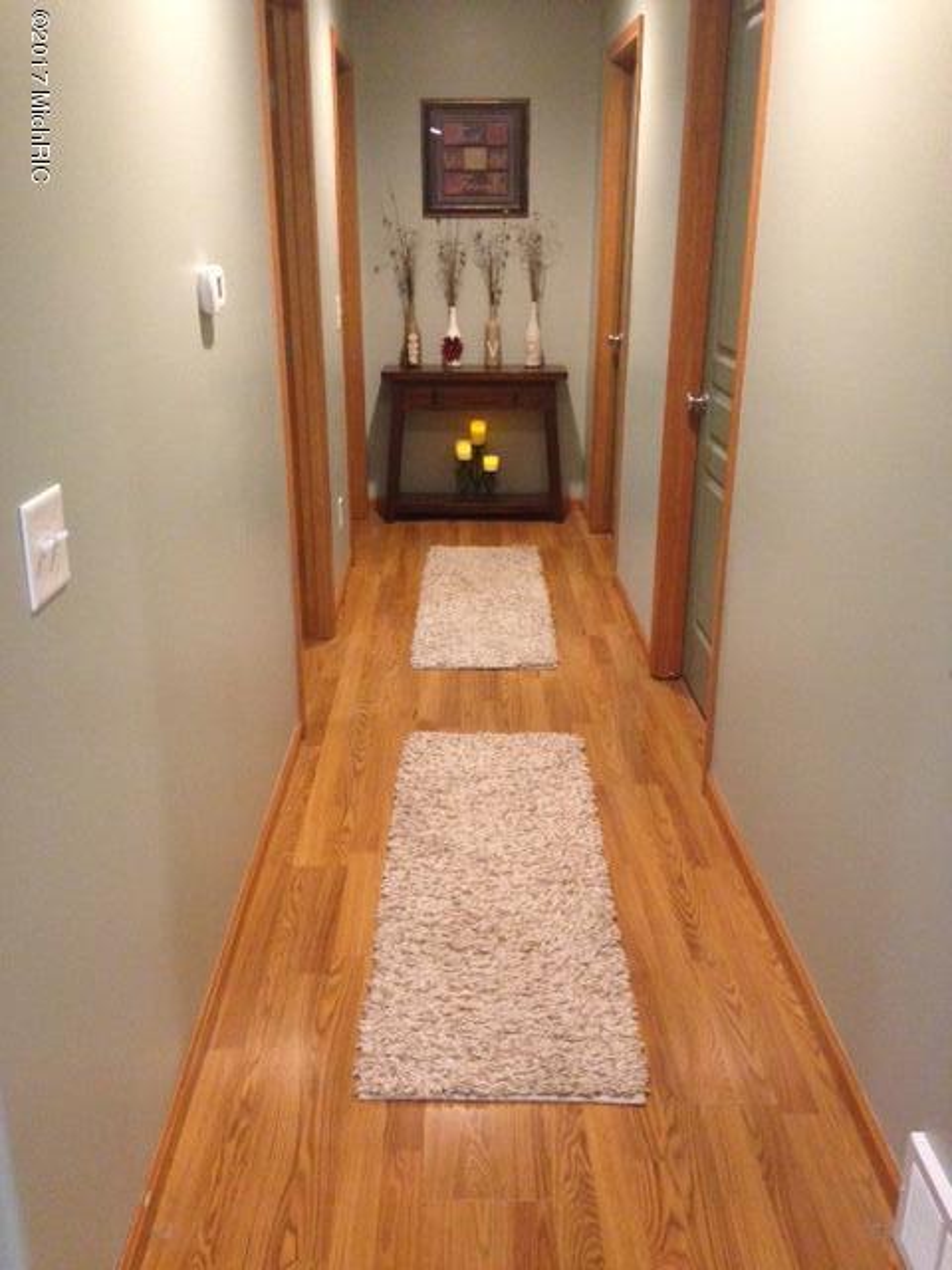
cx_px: 476
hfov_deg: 42.9
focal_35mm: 33
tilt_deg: -16.3
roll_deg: +0.3
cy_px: 635
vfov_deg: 55.4
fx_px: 1210
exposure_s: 1/20
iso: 400
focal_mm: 4.12
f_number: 2.4
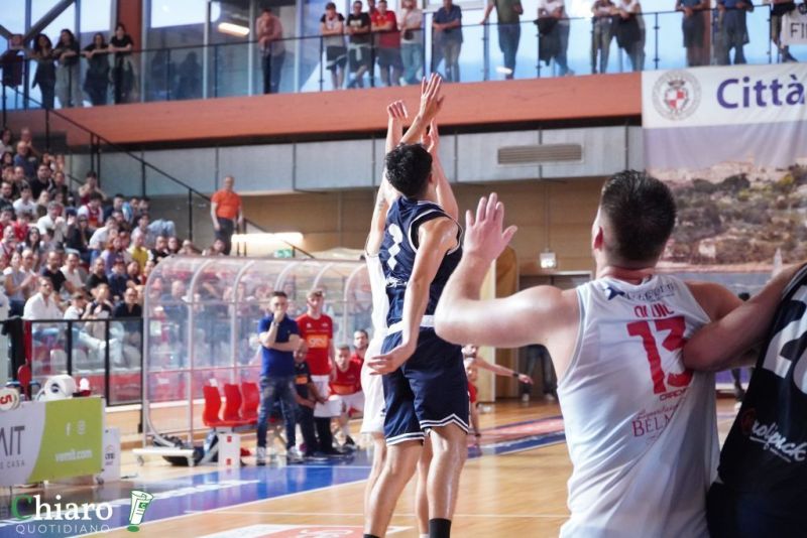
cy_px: 269
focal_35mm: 90
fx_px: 2018
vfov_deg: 15.2
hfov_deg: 22.6
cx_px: 404
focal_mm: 60
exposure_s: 1/500
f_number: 4
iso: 5000
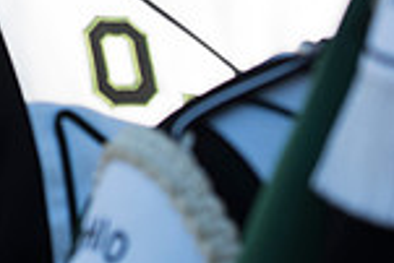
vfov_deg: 5.1
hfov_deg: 7.5
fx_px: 2936
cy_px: -220
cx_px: -274
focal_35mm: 268
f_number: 5
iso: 320
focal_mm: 70
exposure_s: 1/800
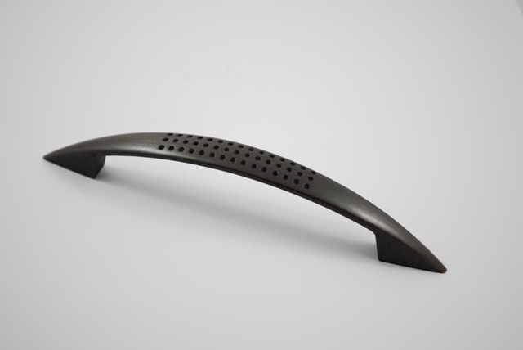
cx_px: 262
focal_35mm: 68
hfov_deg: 29.8
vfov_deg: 20.2
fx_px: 981
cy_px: 175
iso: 100
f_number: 5.3
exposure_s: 1/20
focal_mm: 45
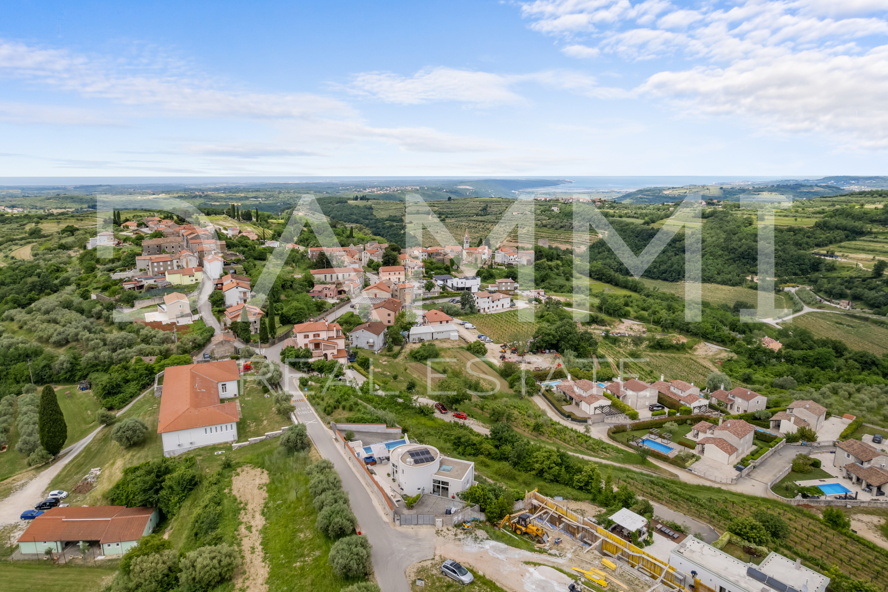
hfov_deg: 78.6
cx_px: 444
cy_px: 296
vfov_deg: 57.2
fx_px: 542
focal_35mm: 22
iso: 100
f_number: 2.8
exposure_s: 1/1500
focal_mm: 8.38
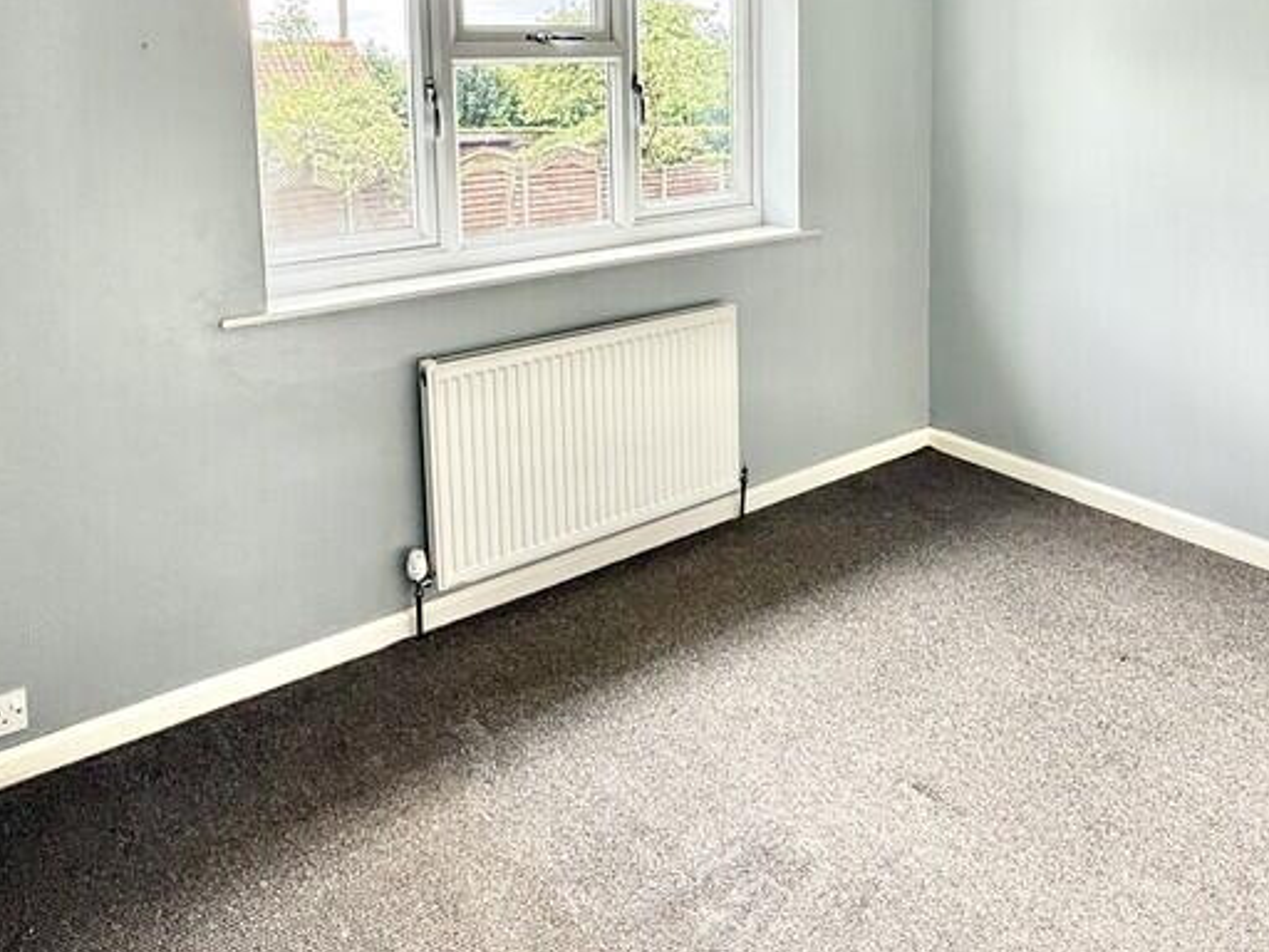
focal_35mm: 28
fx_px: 1026
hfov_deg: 62.8
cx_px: 773
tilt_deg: -5.0
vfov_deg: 46.7
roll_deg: -1.5
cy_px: 169
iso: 64
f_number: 2.2
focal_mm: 2.22
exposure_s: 1/120
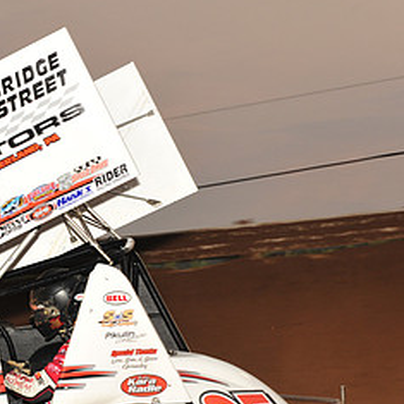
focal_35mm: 168
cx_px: -55
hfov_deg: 10.3
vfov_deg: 10.4
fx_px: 2218
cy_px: 311
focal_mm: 80
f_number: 9
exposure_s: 1/320
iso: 800
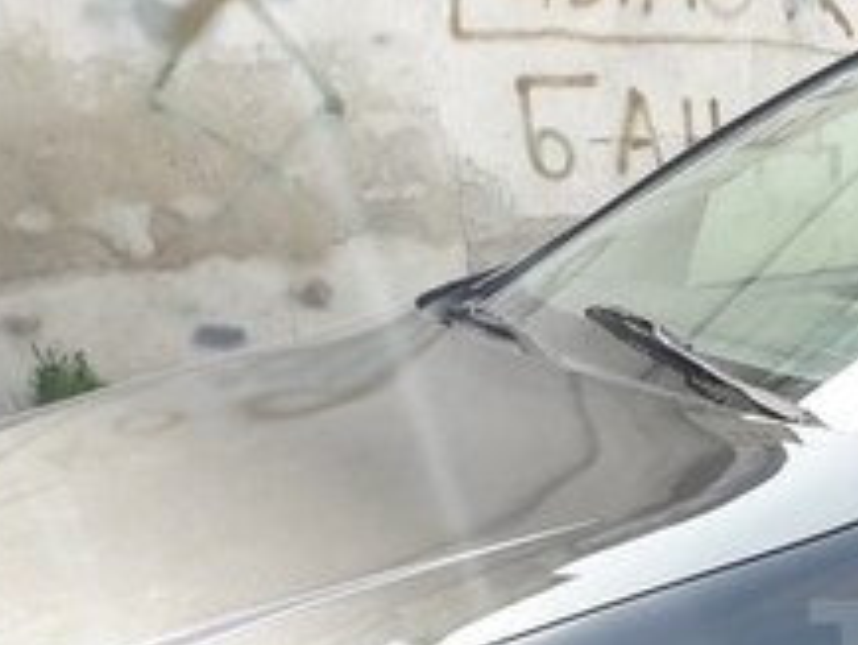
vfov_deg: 17.0
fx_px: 2108
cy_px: 659
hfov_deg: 20.4
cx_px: 1214
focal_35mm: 85
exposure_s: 1/197
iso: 40
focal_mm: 3.7
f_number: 1.9
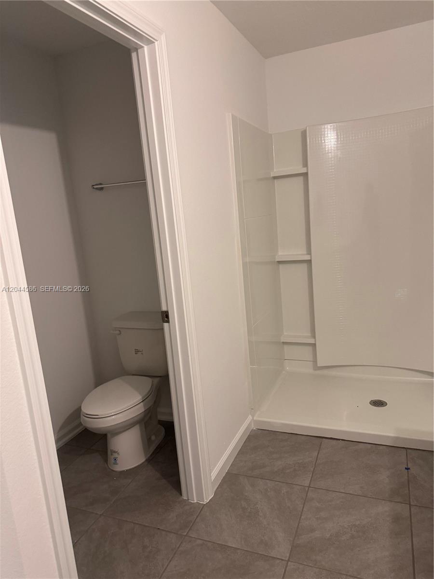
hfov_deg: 56.8
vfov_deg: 71.6
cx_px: 217
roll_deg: +7.0
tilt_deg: -10.1
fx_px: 401
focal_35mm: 24
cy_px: 290
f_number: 1.78
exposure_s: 1/60
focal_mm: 6.86
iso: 320
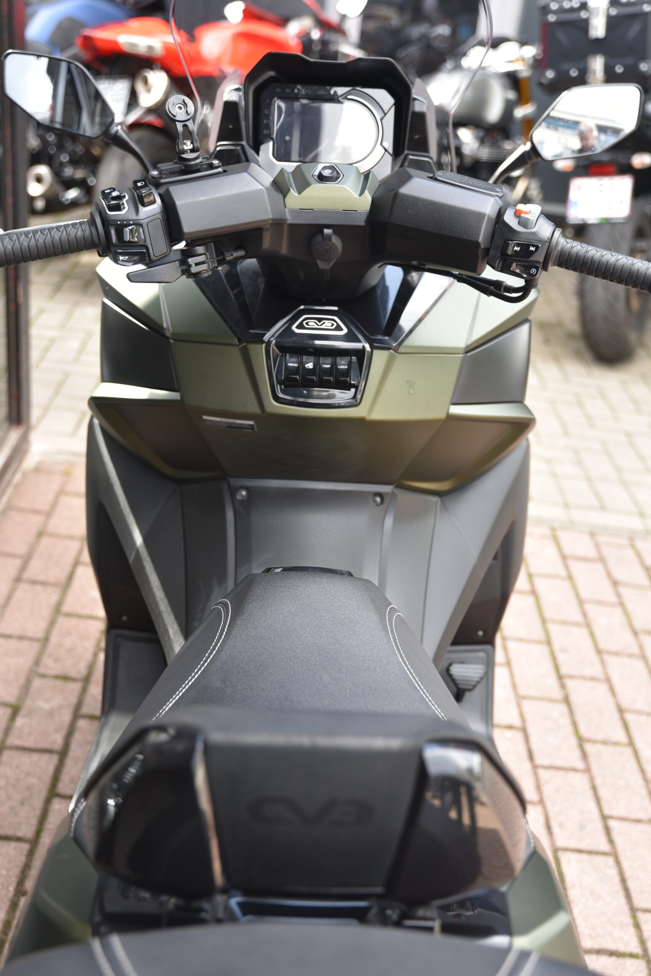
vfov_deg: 43.6
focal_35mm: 45
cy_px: 488
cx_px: 326
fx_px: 1219
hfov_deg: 29.9
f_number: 3.2
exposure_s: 1/60
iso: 100
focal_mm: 45
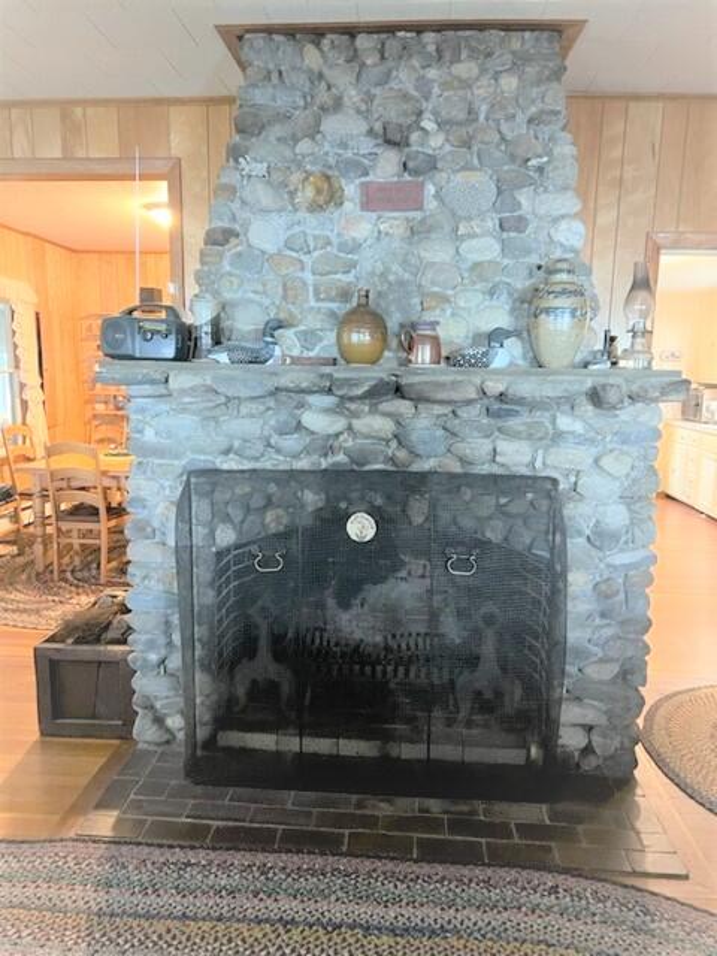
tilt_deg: -9.2
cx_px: 358
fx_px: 718
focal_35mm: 26
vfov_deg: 67.3
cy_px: 478
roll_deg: -2.1
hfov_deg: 53.1
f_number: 1.5
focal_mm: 5.7
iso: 500
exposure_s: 1/30
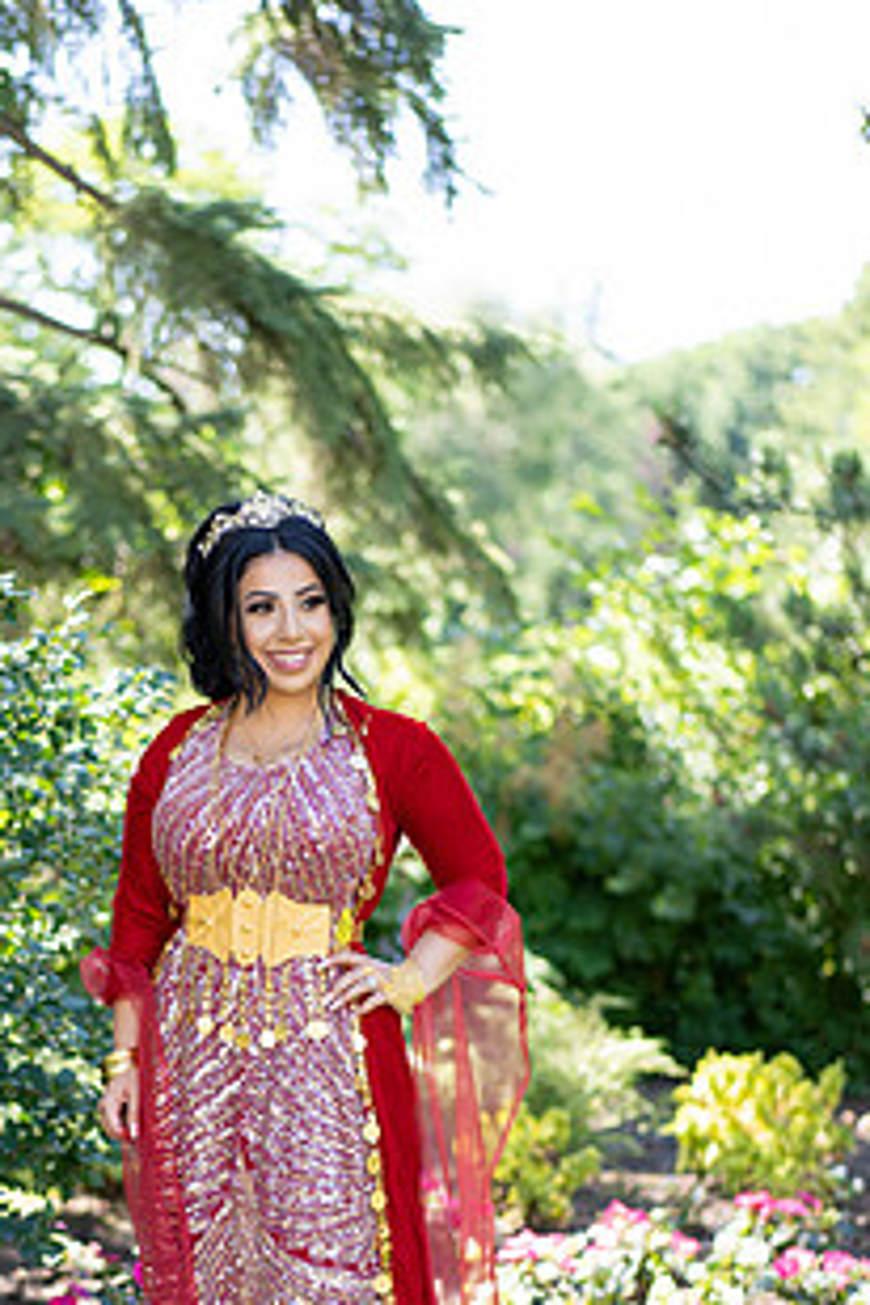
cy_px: 946
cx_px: 304
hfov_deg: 17.0
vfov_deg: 25.1
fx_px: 2900
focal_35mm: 80
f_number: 1.8
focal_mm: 55
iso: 100
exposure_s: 1/250
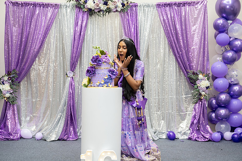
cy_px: 80
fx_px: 296
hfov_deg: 44.4
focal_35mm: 44
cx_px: 121
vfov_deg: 30.5
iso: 1000
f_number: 3.5
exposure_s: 1/160
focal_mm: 43
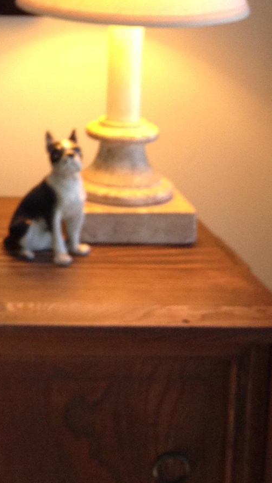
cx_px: -180
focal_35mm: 99
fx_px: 1269
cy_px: 23
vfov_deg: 21.0
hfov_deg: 11.5
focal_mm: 4.28
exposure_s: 1/20
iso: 125
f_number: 2.4
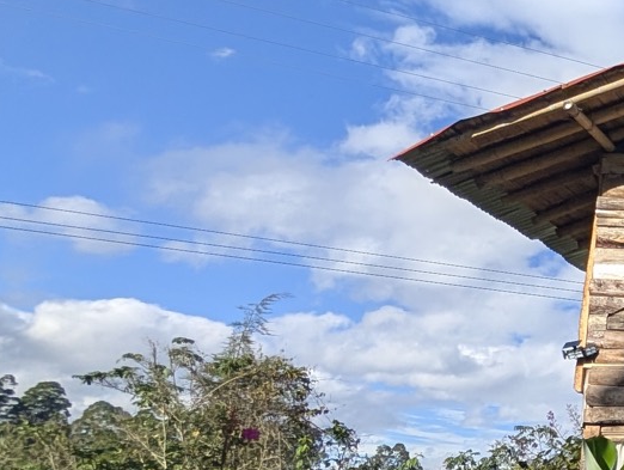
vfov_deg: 31.4
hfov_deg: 26.5
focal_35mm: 46
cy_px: 306
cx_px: 980
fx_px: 830
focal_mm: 2.02
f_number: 1.7
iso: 53
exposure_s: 1/2342
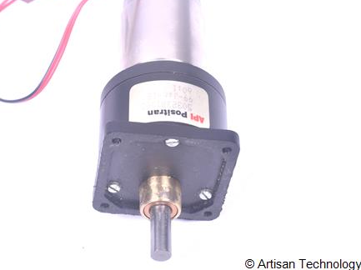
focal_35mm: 84
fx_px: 875
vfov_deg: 17.5
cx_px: 157
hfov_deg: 23.3
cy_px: 106
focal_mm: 42
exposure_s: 1/200
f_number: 11
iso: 200
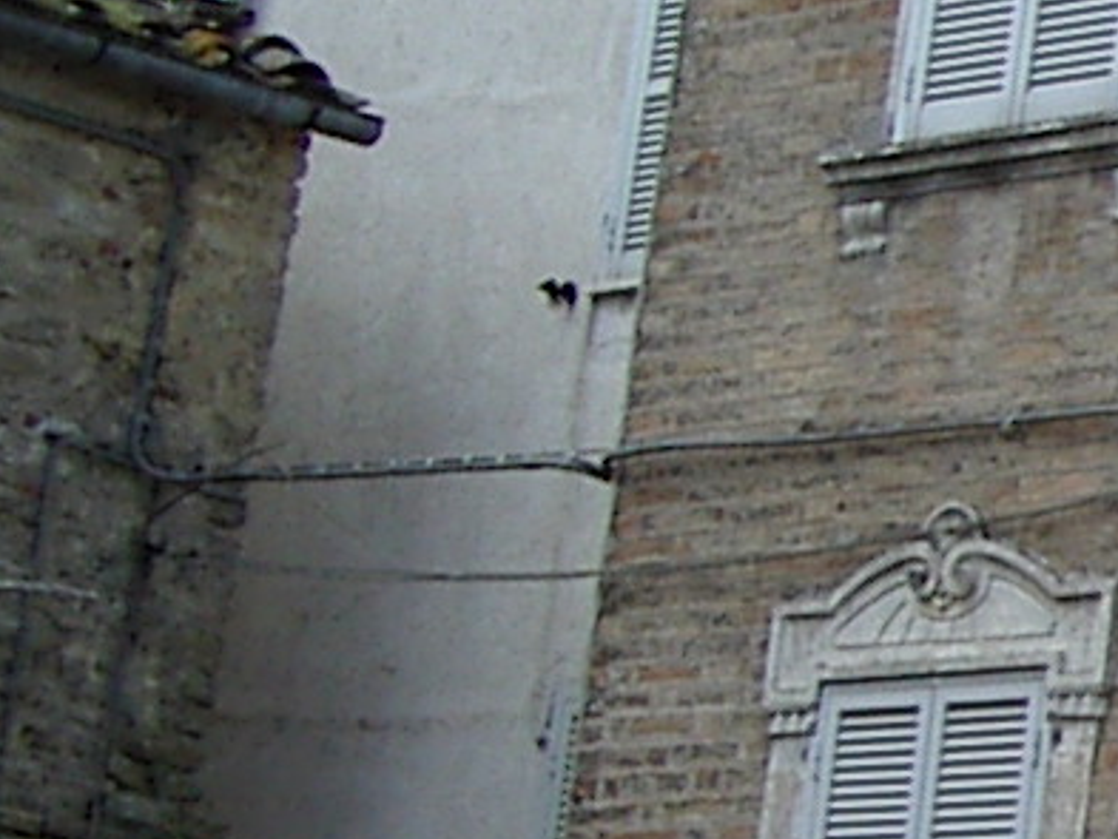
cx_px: 2816
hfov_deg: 8.9
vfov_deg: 7.5
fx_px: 6397
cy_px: 583
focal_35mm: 198
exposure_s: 1/250
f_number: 4.8
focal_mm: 5.8
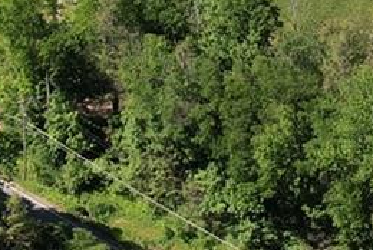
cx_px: 141
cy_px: -126
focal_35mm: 173
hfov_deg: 11.9
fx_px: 1794
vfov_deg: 7.8
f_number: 2.8
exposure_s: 1/1250
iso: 100
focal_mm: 8.38
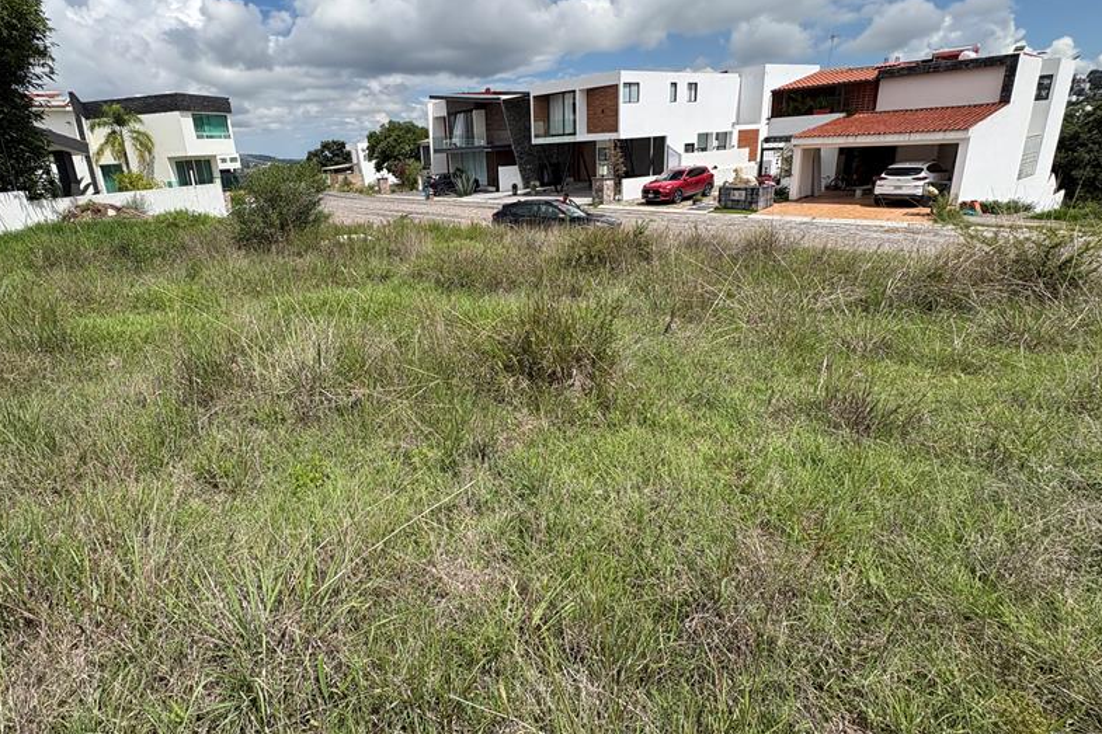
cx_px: 480
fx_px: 581
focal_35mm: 19
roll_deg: +4.7
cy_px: 331
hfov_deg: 86.5
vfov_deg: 64.4
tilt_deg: -16.6
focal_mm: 2.22
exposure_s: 1/2208
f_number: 2.2
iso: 40
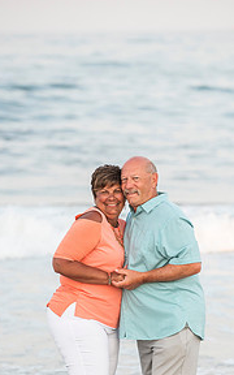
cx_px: 125
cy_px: 273
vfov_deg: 8.8
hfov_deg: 5.5
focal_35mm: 239
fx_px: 2439
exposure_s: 1/1600
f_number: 3.5
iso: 800
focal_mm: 150
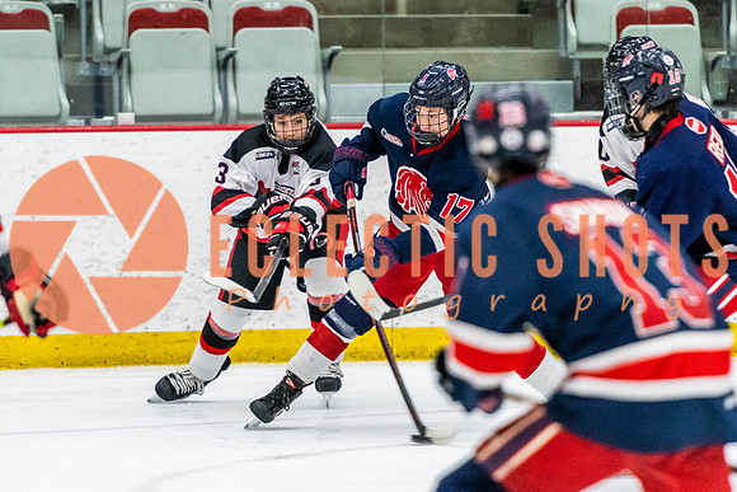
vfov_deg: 3.3
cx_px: 325
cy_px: 260
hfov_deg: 5.0
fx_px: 8494
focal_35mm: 415
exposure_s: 1/640
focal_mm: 200
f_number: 2.8
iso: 2800
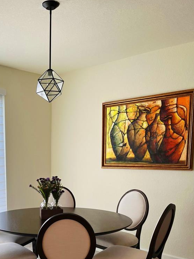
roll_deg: +0.7
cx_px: 43
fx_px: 314
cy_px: 201
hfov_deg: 33.5
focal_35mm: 42
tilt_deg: -8.5
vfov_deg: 43.0
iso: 64
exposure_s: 1/120
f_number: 1.6
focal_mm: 5.1
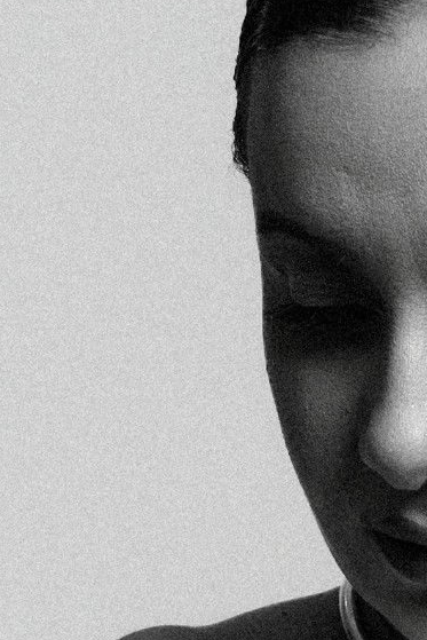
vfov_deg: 6.2
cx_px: 483
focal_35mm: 322
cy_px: 1344
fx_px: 5725
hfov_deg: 4.3
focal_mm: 60
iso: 320
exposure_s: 1/250
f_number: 5
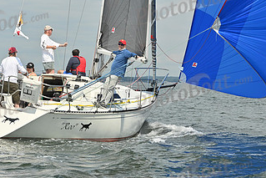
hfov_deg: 13.8
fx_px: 1101
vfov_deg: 9.2
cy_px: 59
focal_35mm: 149
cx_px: 93
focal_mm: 82
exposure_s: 1/1250
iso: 320
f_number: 10
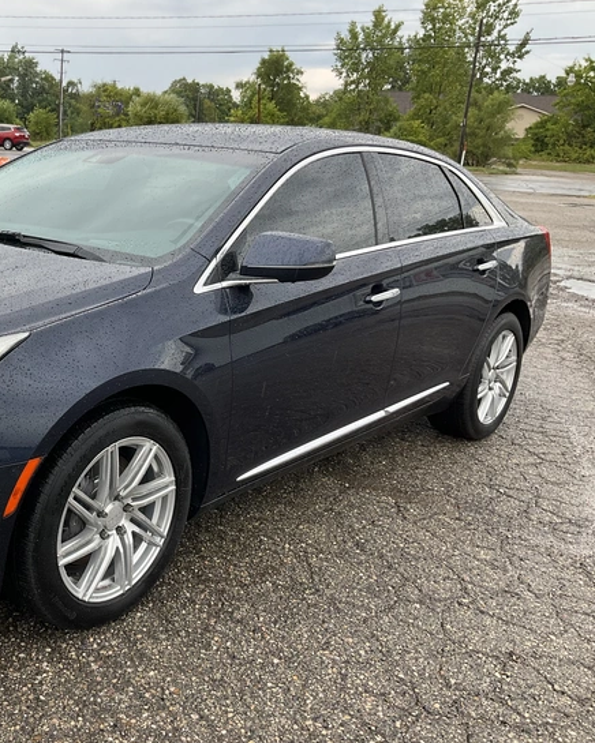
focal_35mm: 39
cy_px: 366
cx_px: 91
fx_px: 858
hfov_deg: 36.5
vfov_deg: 46.8
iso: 20
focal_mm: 3
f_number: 1.8
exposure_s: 1/197
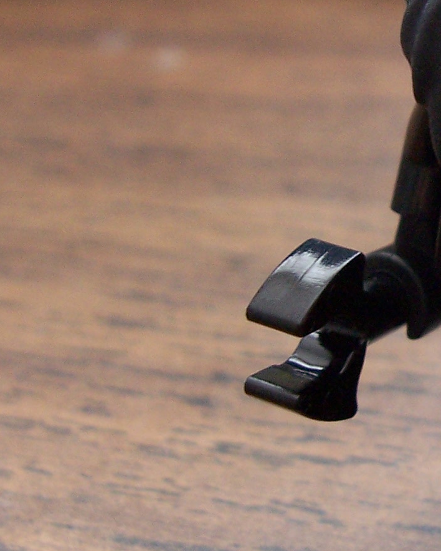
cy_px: 168
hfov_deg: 16.4
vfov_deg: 21.4
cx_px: 565
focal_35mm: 89
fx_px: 1451
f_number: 2.8
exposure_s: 1/20
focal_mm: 6
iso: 140
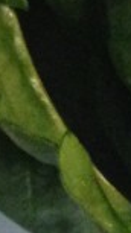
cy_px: -326
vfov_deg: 8.2
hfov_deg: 4.7
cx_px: -311
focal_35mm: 241
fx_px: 1489
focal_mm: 4.12
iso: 500
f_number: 2.4
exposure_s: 1/15
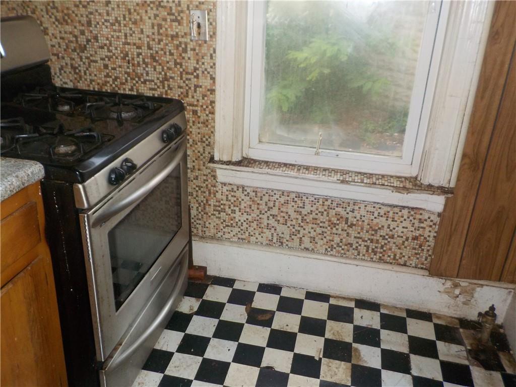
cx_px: 258
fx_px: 447
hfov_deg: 60.0
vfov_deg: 46.8
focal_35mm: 30
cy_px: 194
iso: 200
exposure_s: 1/30
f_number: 3.3
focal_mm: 4.1
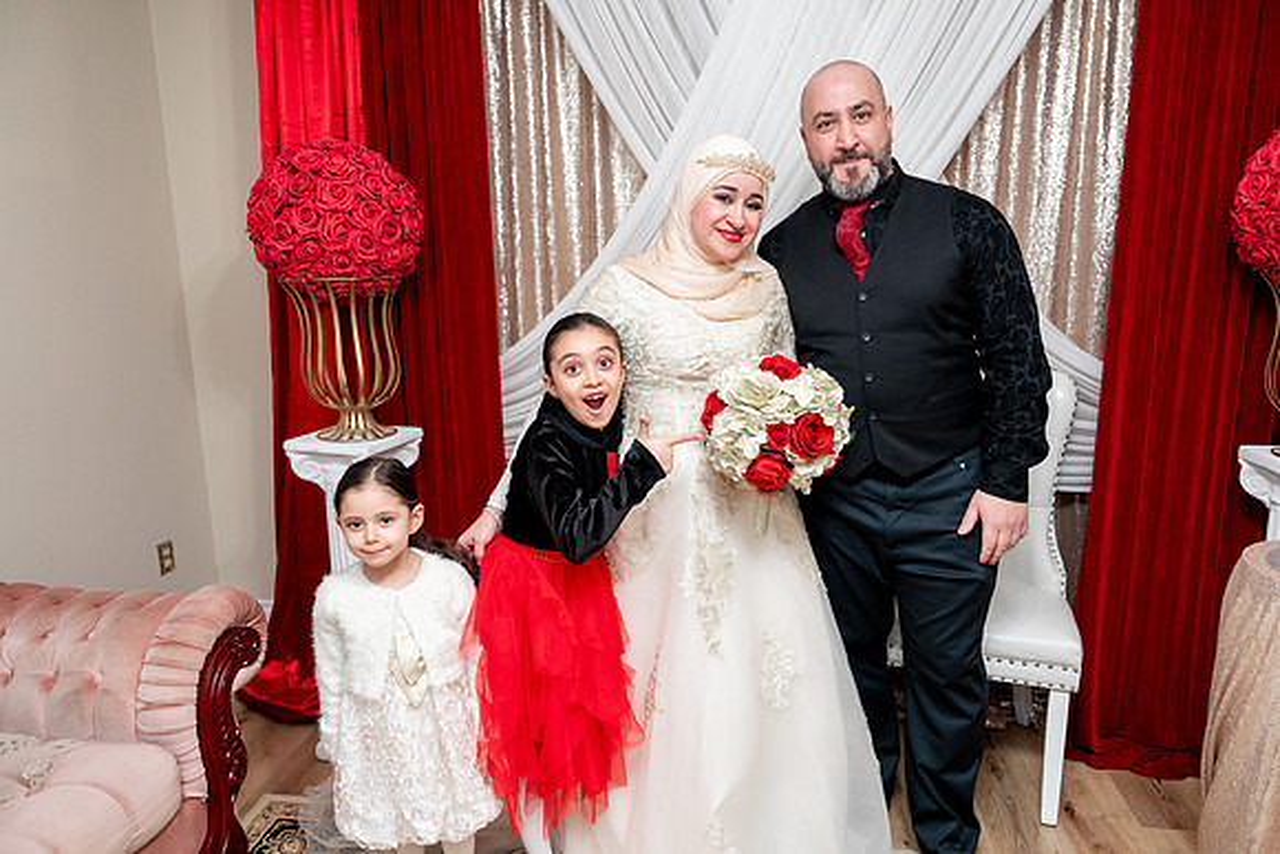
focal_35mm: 24
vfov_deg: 53.2
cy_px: 427
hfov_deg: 73.7
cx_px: 640
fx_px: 853
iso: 2500
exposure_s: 1/160
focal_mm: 24
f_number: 2.8
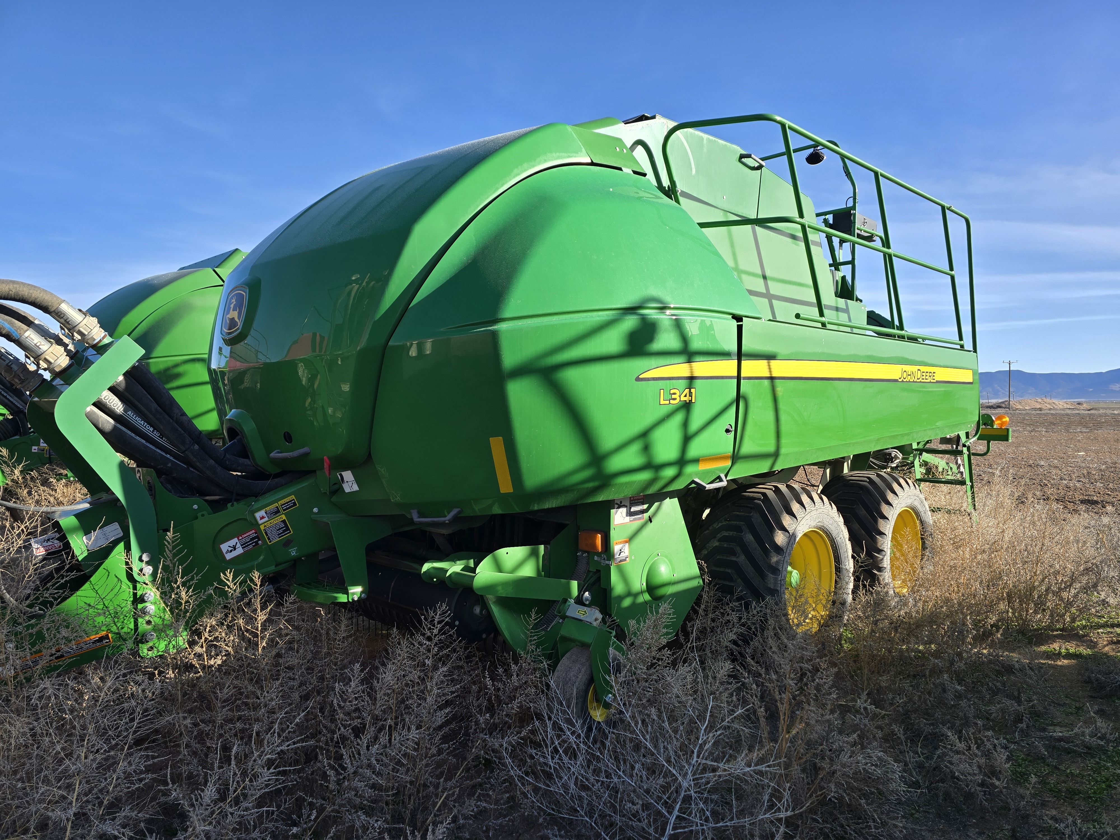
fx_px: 744
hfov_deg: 73.9
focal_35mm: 23
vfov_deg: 58.9
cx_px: 560
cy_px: 420
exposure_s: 1/415
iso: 12
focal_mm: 6.3
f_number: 1.7
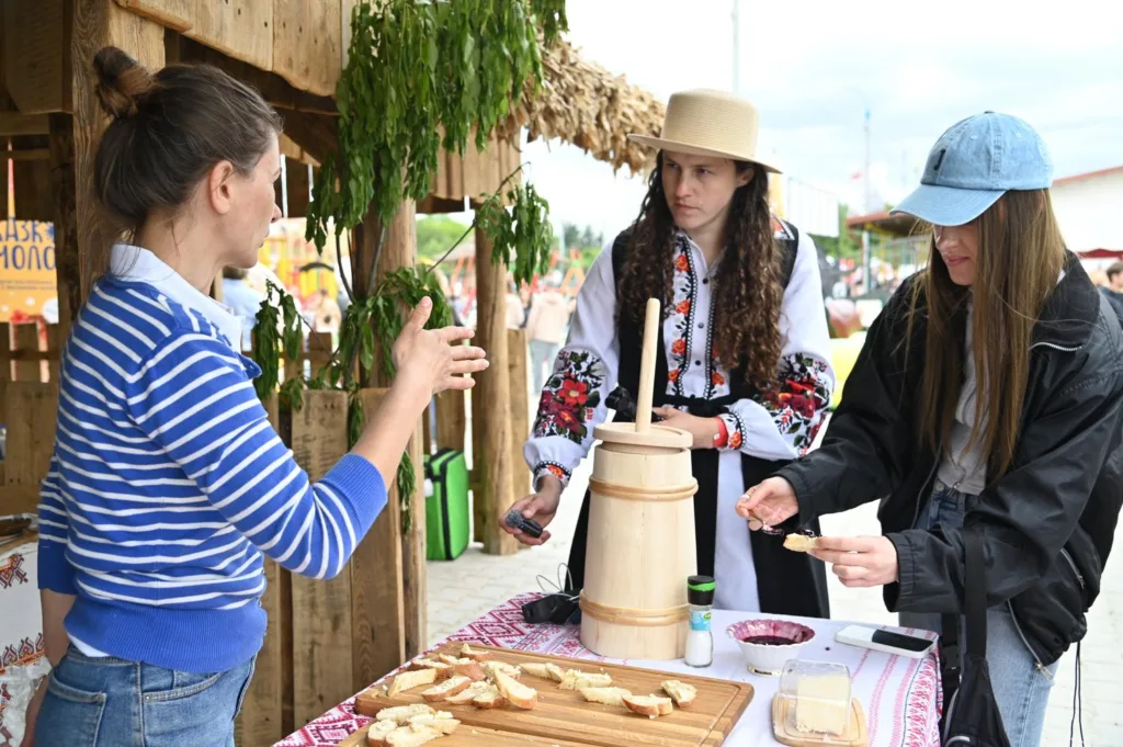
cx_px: 562
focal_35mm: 35
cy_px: 374
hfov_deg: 54.5
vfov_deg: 37.8
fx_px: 1091
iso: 200
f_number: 4.5
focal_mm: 35
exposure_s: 1/250
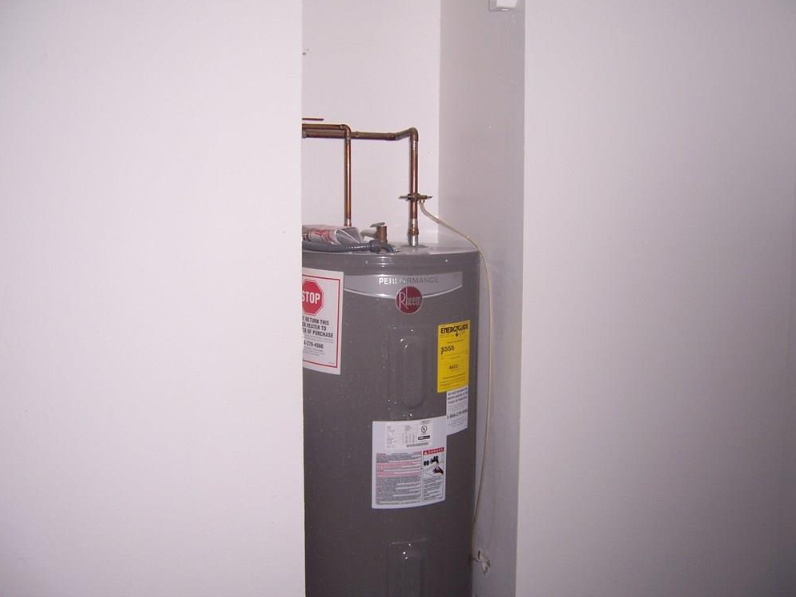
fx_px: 782
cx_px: 395
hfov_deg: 54.0
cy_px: 291
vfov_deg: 41.8
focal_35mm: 34
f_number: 2.8
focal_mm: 5.5
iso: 80
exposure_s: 1/60
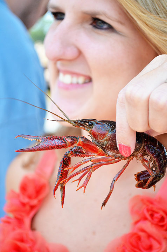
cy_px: 126
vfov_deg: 26.0
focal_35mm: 78
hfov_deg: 17.4
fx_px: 545
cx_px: 84
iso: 160
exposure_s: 1/200
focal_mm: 52
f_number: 5.6
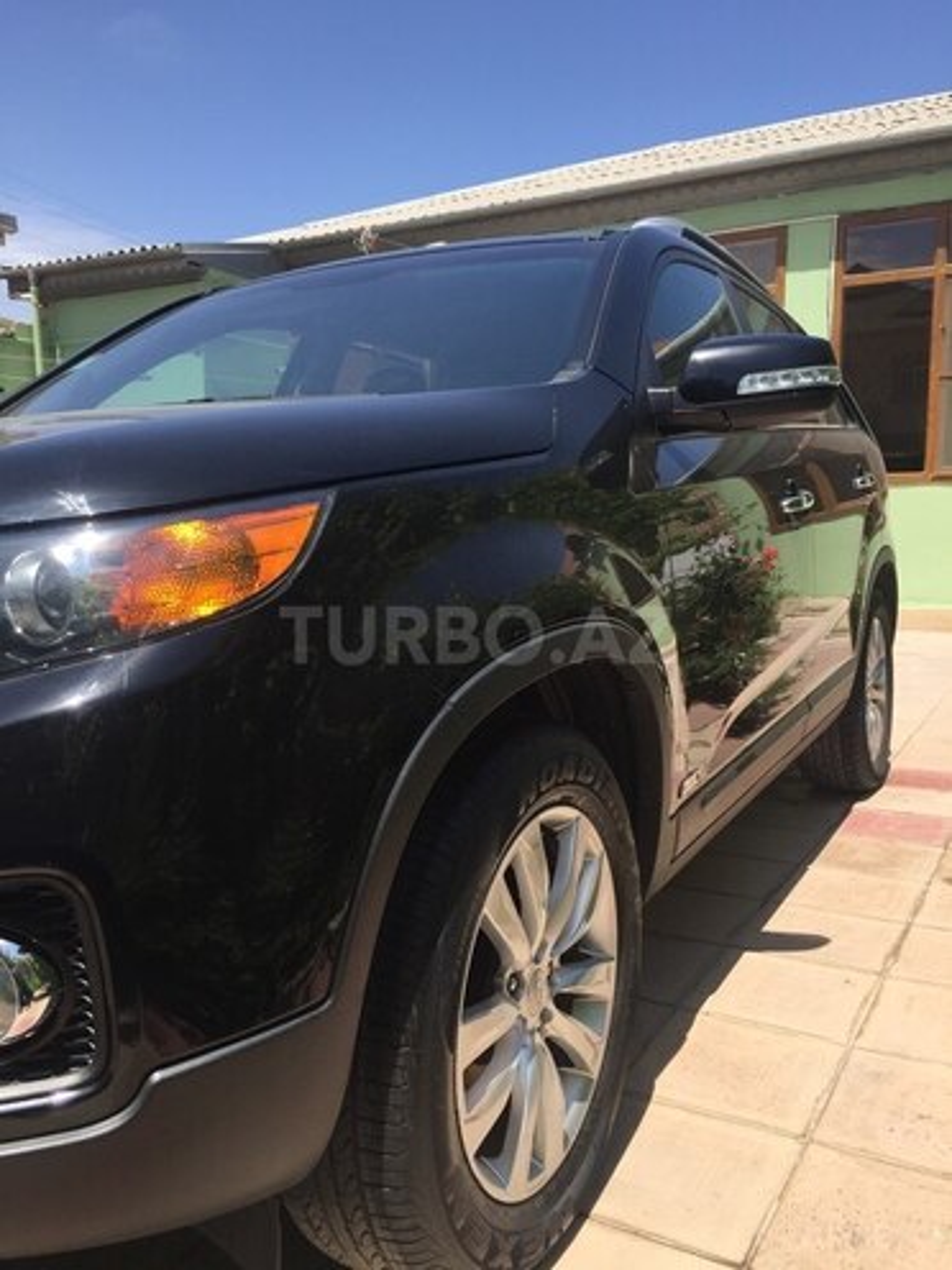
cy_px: 635
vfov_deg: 61.7
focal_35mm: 29
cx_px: 476
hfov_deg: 48.2
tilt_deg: -4.3
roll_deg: +0.2
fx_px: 1063
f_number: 2.2
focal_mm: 4.15
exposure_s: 1/1721
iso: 32
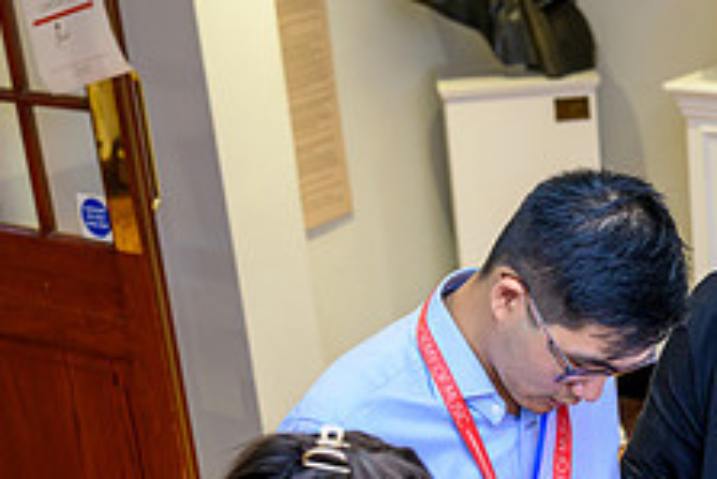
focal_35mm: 93
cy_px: 545
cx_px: 804
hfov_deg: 20.8
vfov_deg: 14.3
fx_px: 1853
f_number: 3.2
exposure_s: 1/80
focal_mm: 35
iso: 1250
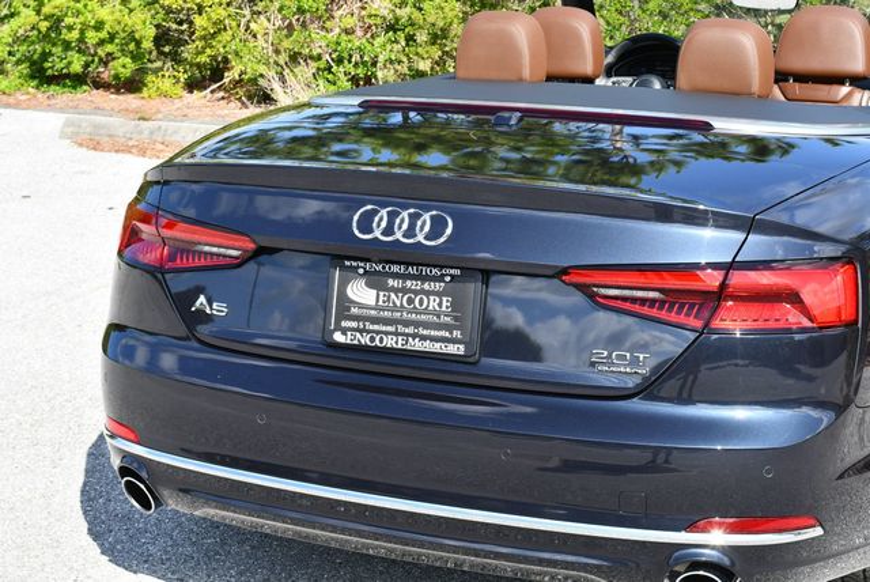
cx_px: 435
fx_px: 1742
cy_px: 291
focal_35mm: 72
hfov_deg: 28.0
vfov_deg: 19.0
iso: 200
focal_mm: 36
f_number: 7.1
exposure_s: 1/250
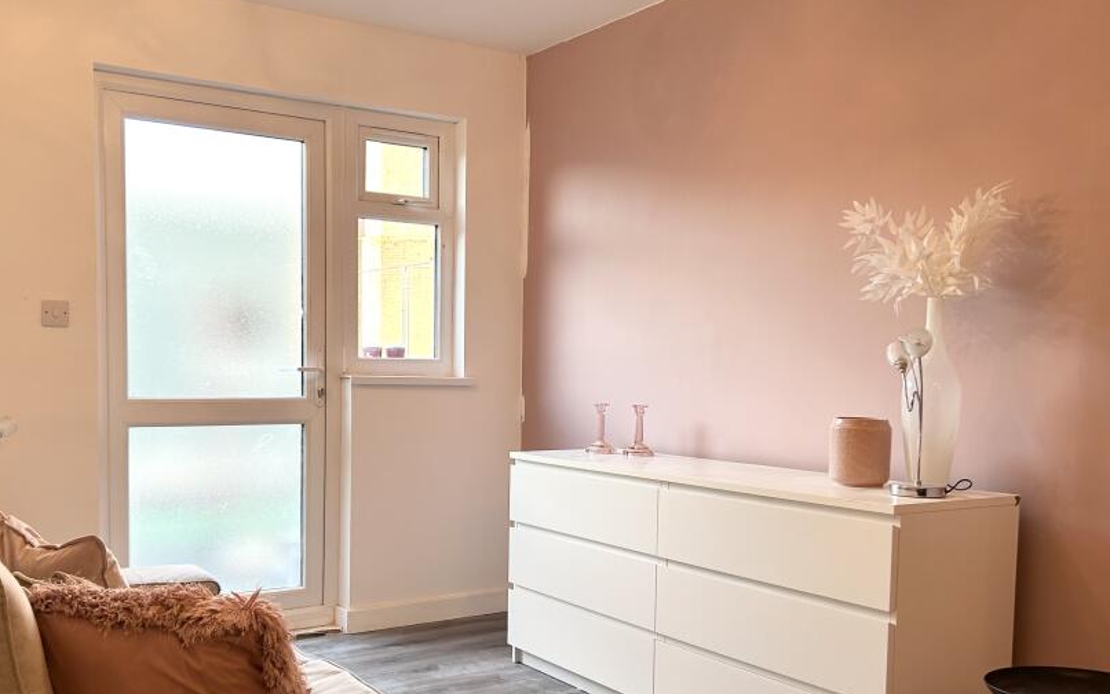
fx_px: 1059
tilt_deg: -3.8
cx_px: 460
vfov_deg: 36.1
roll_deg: -0.3
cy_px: 432
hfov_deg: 55.0
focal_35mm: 35
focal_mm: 5.7
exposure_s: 1/100
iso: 80
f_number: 1.5
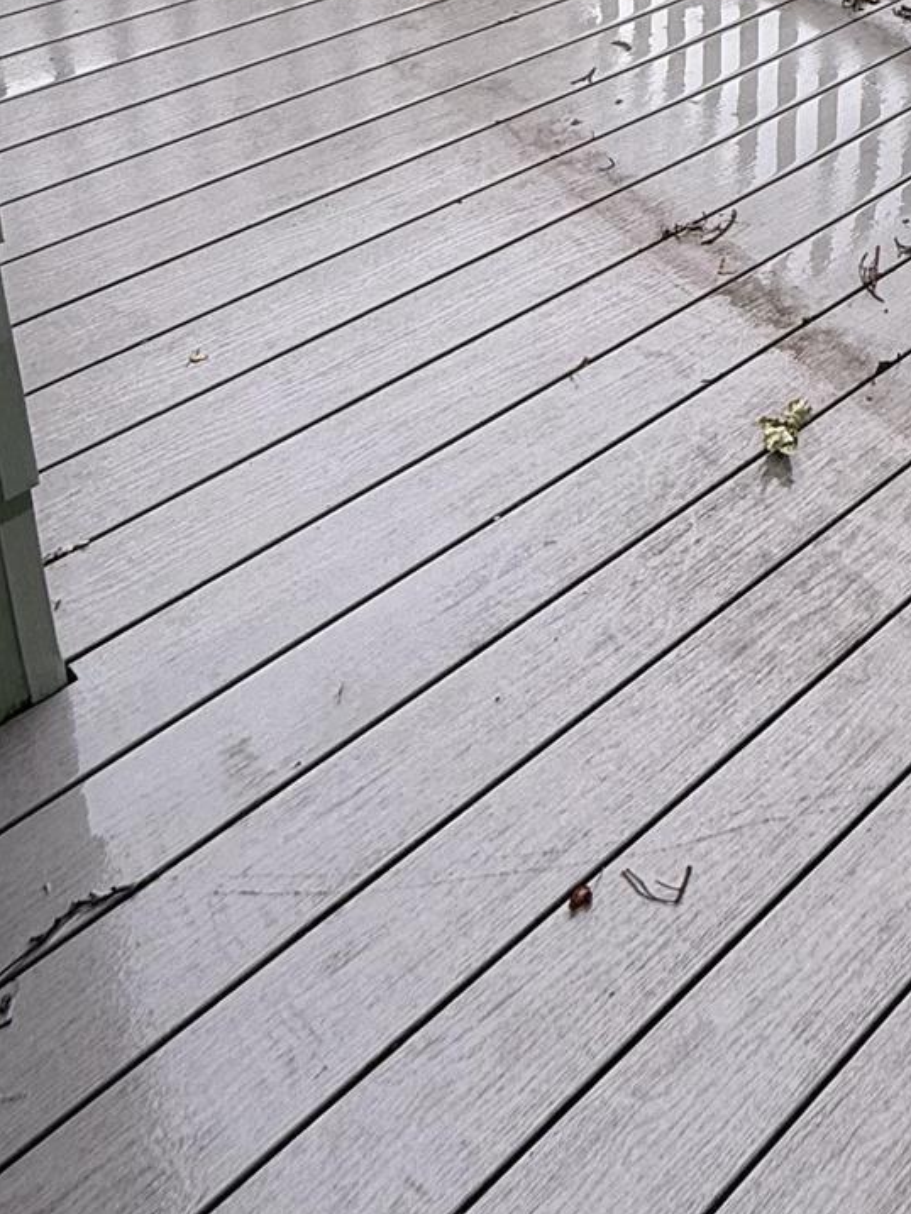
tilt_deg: -17.4
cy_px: -242
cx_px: 1080
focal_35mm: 45
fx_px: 1579
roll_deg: -6.5
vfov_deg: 34.0
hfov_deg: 28.3
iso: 64
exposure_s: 1/288
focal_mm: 2.22
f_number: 2.2
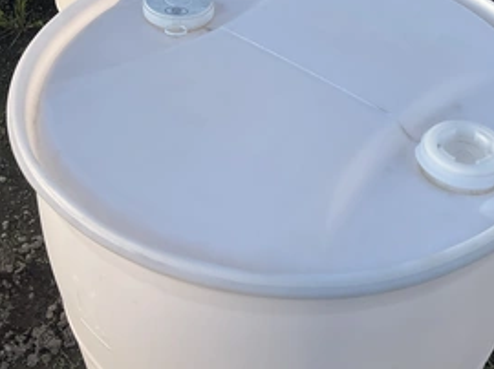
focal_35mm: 43
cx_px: 289
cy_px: 110
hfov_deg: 43.7
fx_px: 613
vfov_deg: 33.1
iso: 25
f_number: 1.8
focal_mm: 3
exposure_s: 1/442
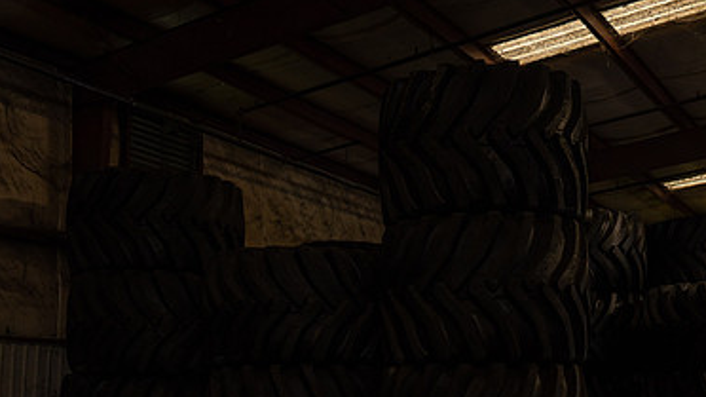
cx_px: 440
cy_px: 364
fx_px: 917
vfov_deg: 23.7
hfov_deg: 41.8
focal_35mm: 49
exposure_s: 1/60
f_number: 4
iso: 1000
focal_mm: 30
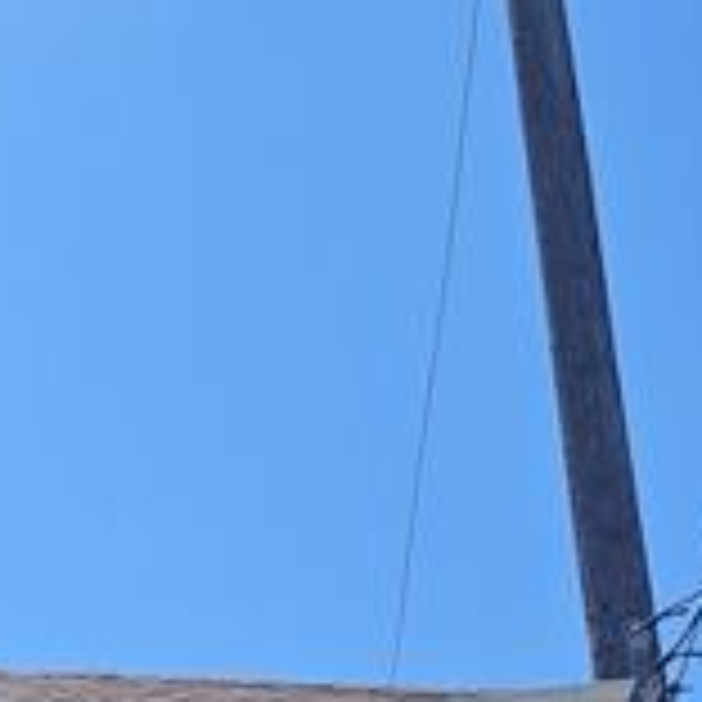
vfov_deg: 15.0
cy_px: 1287
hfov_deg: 16.2
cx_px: -279
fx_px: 2294
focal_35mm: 100
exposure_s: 1/859
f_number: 1.7
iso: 10
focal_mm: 6.3
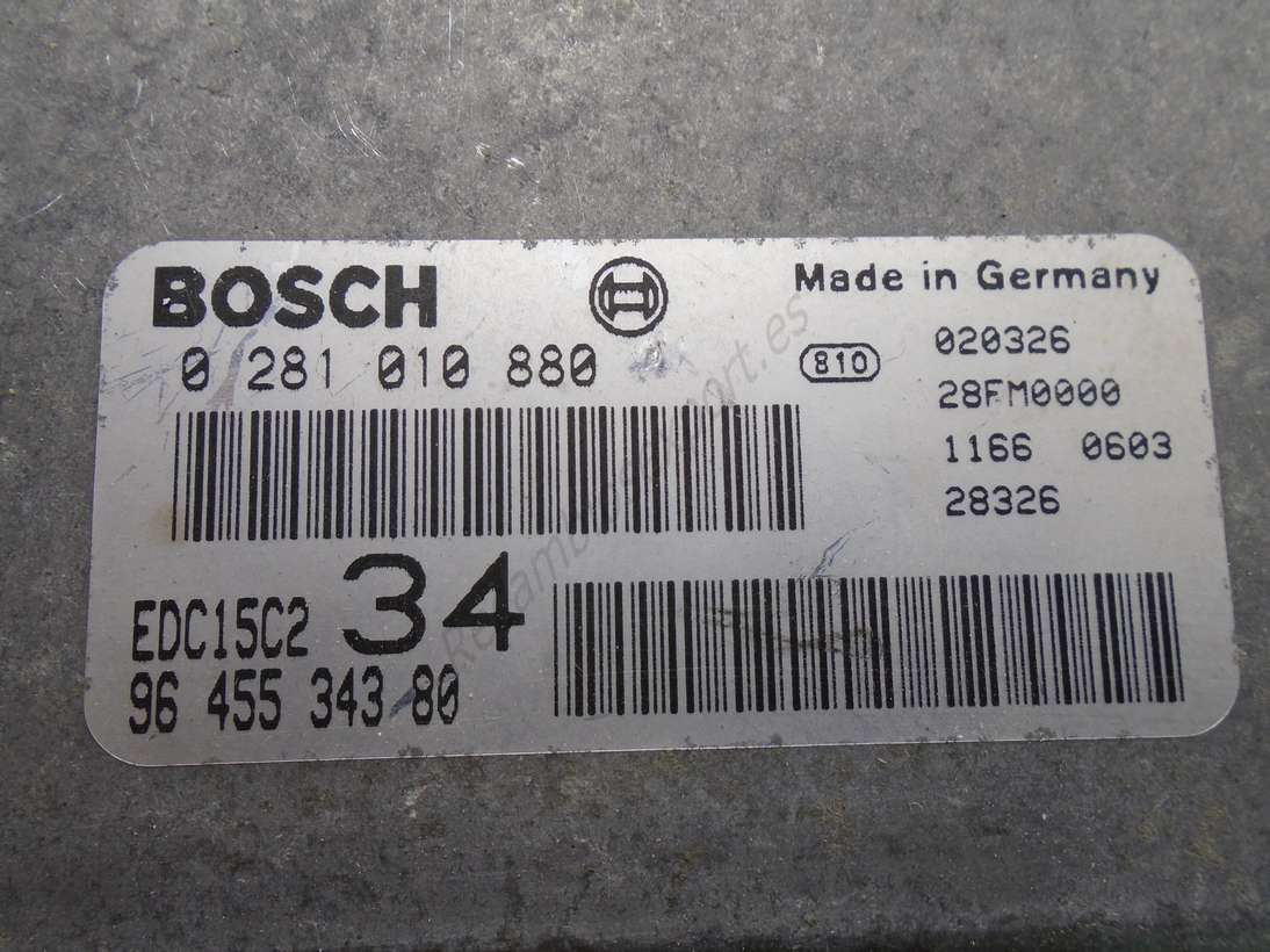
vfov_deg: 53.0
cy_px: 476
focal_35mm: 26
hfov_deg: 67.3
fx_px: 954
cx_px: 635
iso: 100
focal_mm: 4.6
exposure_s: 1/60
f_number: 3.2
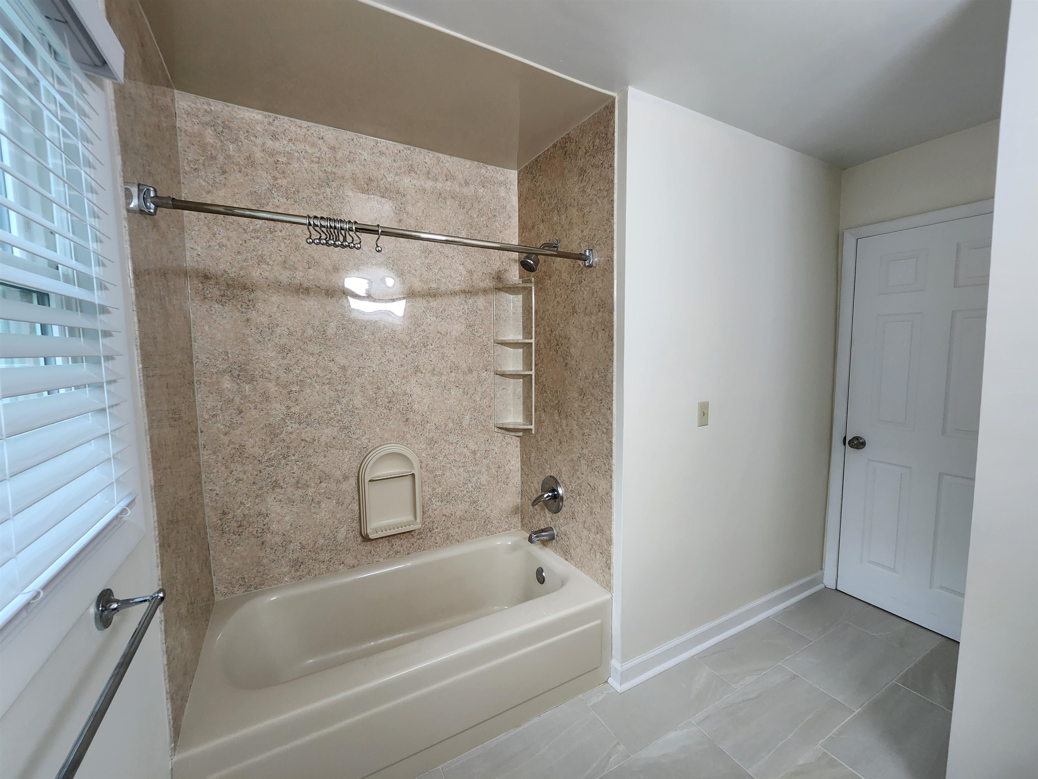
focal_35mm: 13
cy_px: 390
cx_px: 519
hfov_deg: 106.2
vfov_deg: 89.9
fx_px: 390
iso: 250
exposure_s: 1/60
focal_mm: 2.2
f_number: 2.2
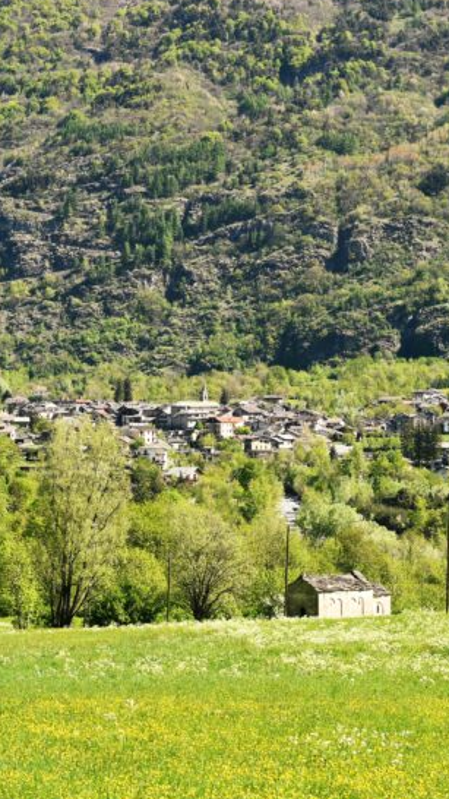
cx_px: 162
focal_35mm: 92
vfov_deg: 23.2
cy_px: 352
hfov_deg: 13.1
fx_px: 1948
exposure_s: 1/160
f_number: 7.1
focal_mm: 50
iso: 100
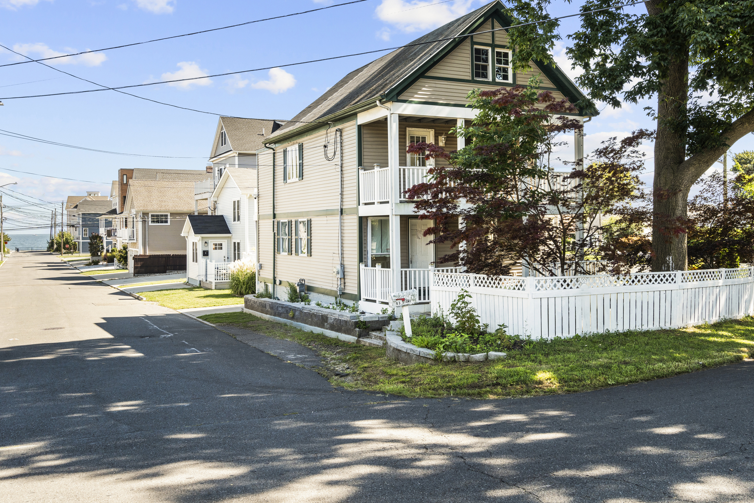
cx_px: 437
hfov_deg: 54.2
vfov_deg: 37.8
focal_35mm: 35
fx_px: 733
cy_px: 217
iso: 200
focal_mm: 29
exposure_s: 1/20
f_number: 9
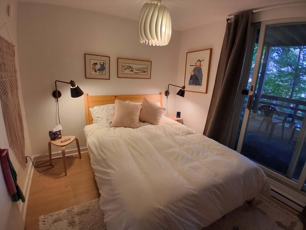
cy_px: 115
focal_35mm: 17
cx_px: 153
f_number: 2.2
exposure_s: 1/40
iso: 125
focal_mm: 1.4
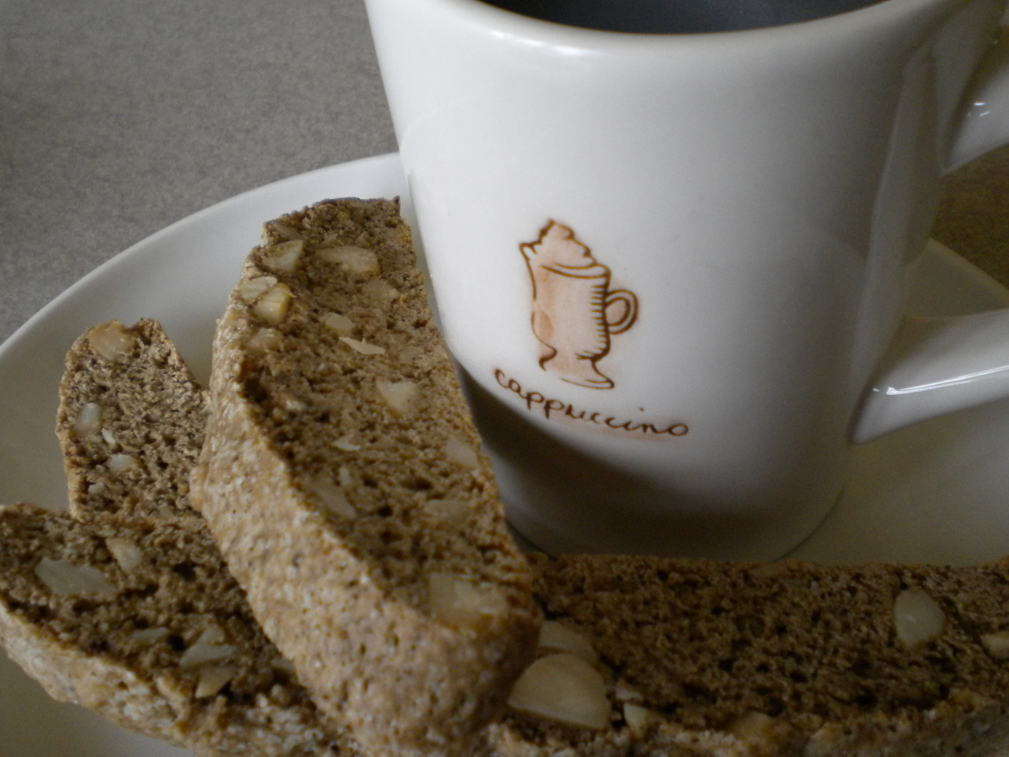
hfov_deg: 43.8
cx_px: 511
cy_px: 327
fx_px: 1253
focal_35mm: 43
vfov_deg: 33.6
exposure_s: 1/60
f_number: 3.1
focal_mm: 6.3
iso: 259
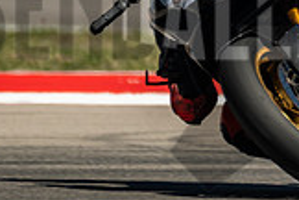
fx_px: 17797
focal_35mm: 2143
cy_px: 12
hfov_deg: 1.0
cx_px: 349
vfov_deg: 0.6
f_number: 5.6
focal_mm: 400
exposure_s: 1/1600
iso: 500
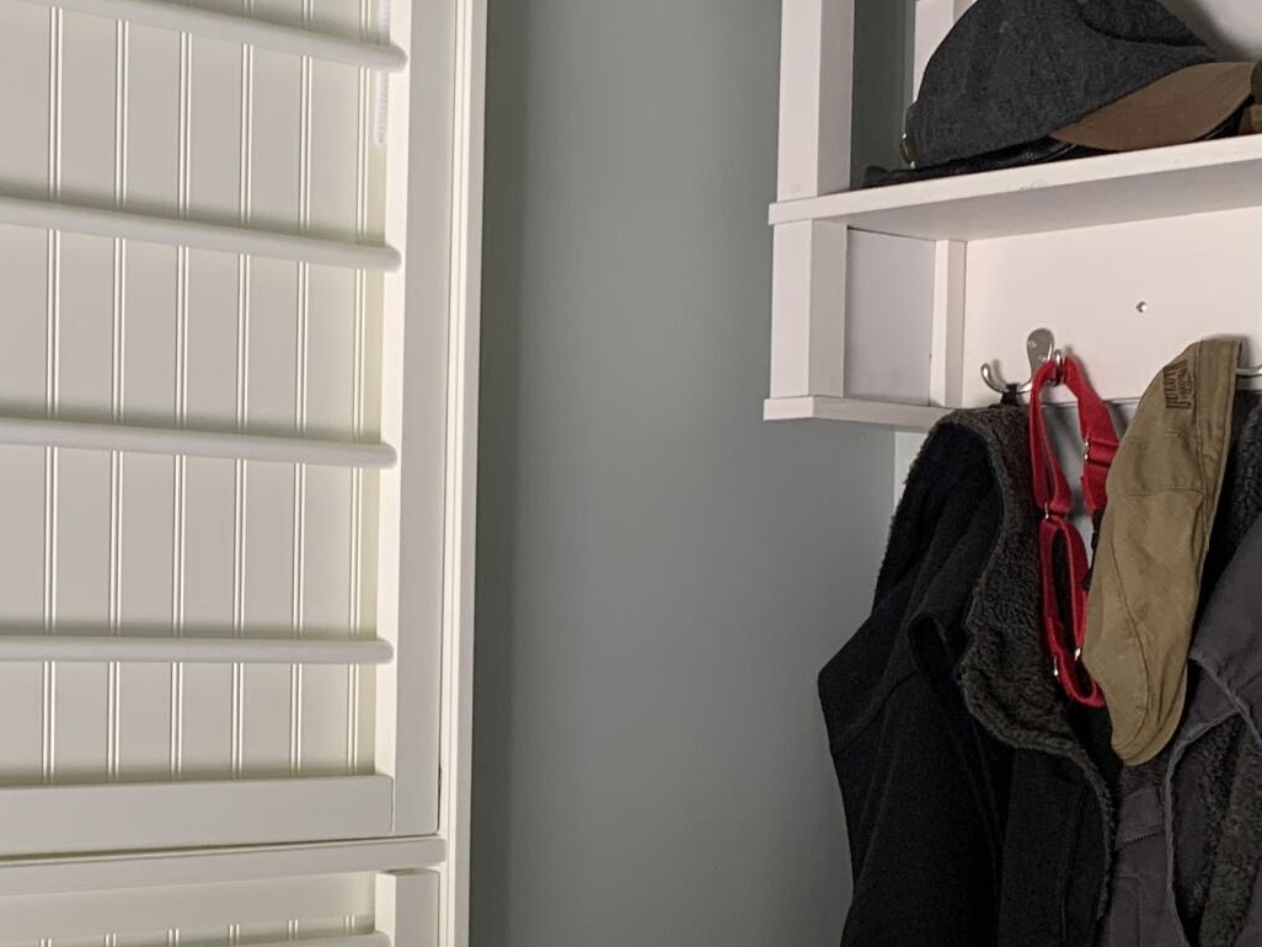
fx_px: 2771
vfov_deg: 19.3
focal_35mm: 76
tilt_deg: -1.3
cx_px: 255
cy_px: 659
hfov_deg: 25.2
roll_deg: -1.1
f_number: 1.8
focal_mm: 4.25
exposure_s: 1/60
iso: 80
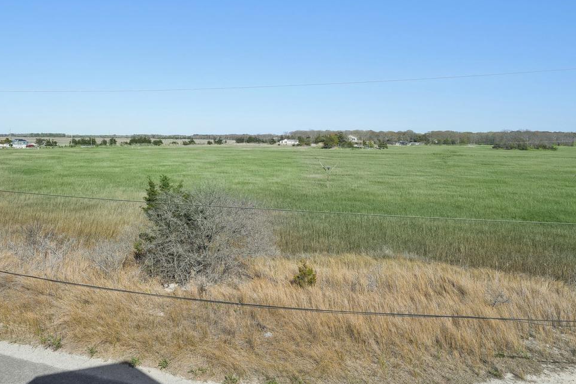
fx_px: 384
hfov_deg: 71.8
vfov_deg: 52.2
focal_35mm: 24
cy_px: 130
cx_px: 196
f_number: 8
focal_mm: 16
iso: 100
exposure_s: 1/400
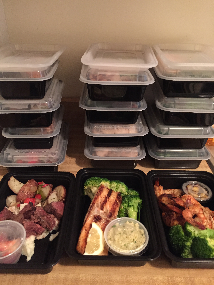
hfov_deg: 48.2
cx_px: 107
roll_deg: -1.0
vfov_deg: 61.7
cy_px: 142
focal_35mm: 29
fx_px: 239
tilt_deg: -29.5
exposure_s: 1/15
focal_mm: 4.15
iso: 500
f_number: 2.2
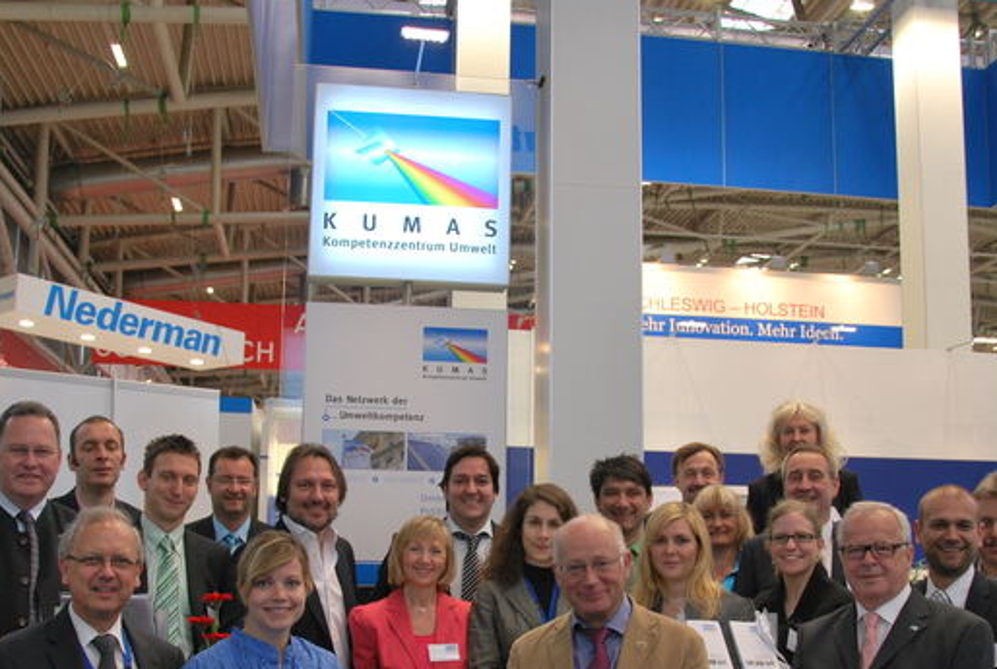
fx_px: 1166
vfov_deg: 31.7
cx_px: 493
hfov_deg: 46.3
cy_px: 465
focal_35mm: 42
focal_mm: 18
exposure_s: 1/60
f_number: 4
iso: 250
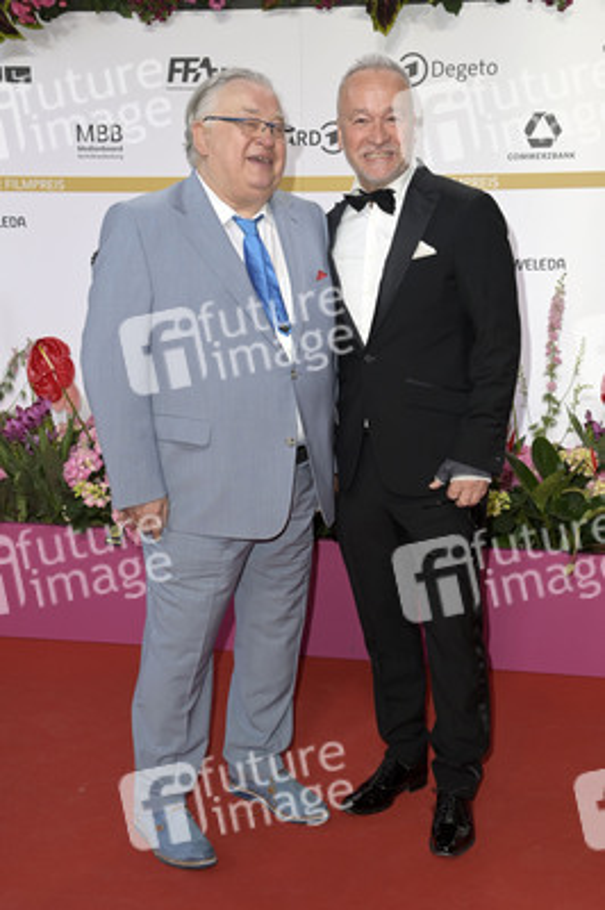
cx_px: 302
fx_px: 1212
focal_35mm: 48
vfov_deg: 41.1
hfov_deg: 28.0
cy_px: 455
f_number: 5.6
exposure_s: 1/250
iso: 640
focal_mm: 48
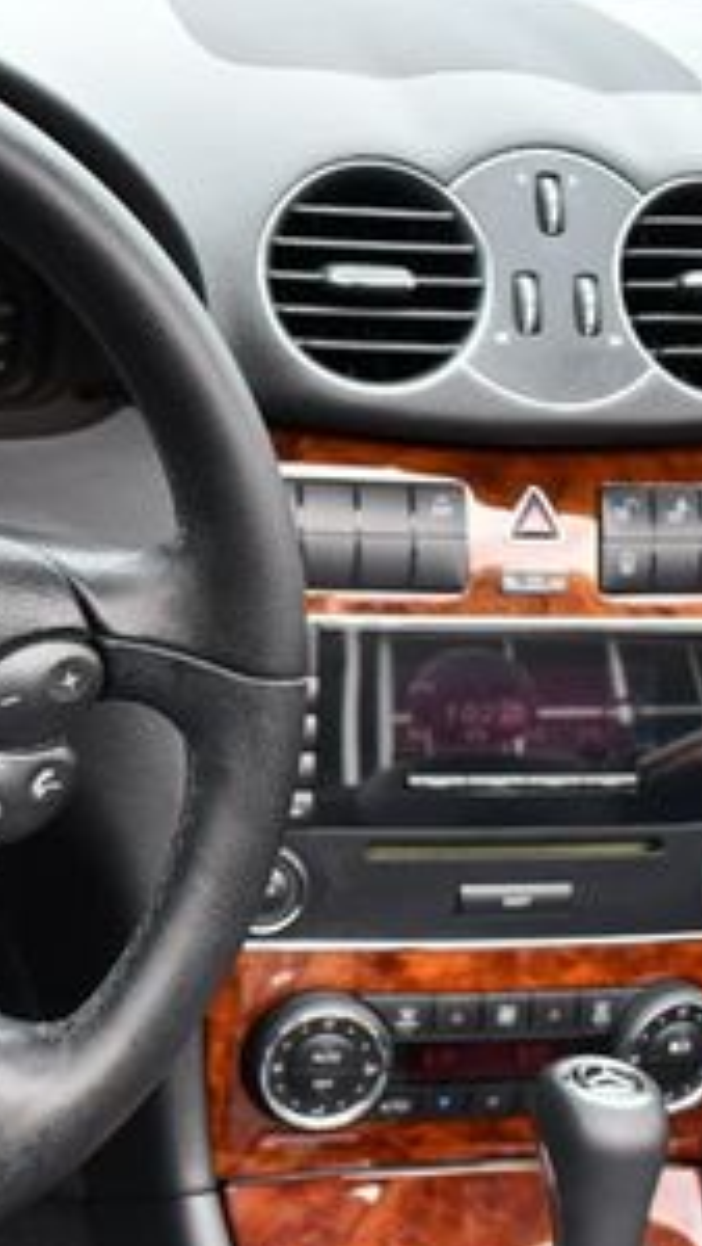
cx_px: -228
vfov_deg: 31.3
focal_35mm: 67
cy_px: 797
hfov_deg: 16.9
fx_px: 2215
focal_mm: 20
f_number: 4.5
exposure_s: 1/250
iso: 400
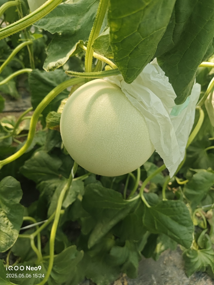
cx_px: 107
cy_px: 142
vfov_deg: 73.9
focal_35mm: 23
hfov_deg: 58.9
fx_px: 190
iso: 71
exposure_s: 1/234
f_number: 1.88
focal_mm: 5.56
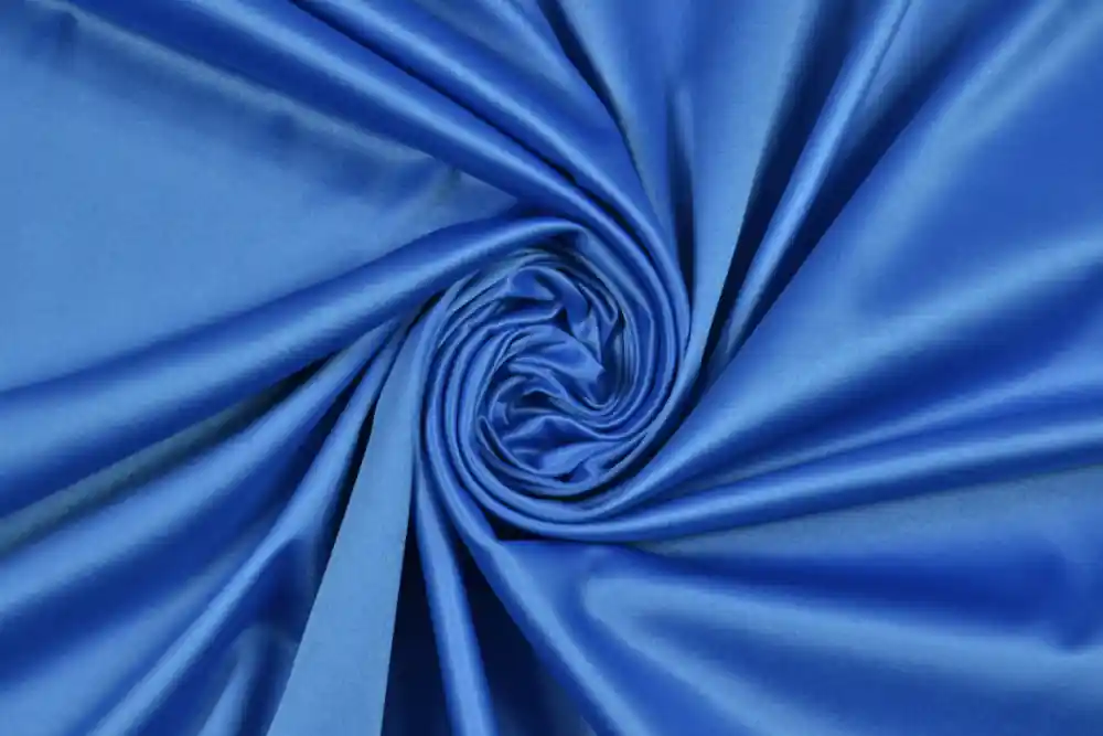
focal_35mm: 82
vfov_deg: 16.6
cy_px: 368
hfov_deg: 24.6
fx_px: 2528
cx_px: 552
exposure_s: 1/5
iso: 100
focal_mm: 55
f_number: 10
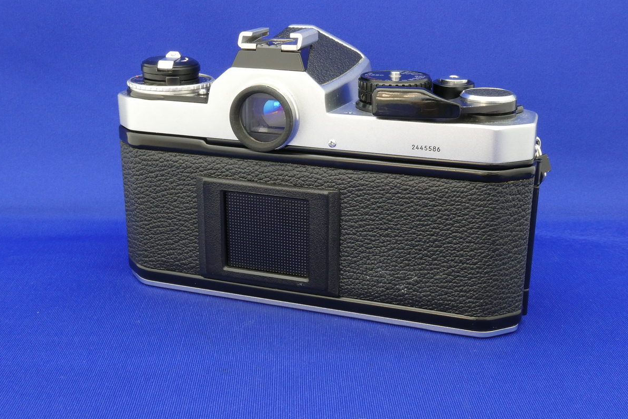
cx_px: 312
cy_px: 195
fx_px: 732
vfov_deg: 31.9
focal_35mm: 42
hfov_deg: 46.4
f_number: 8
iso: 200
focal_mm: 7.2
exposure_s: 1/1.3
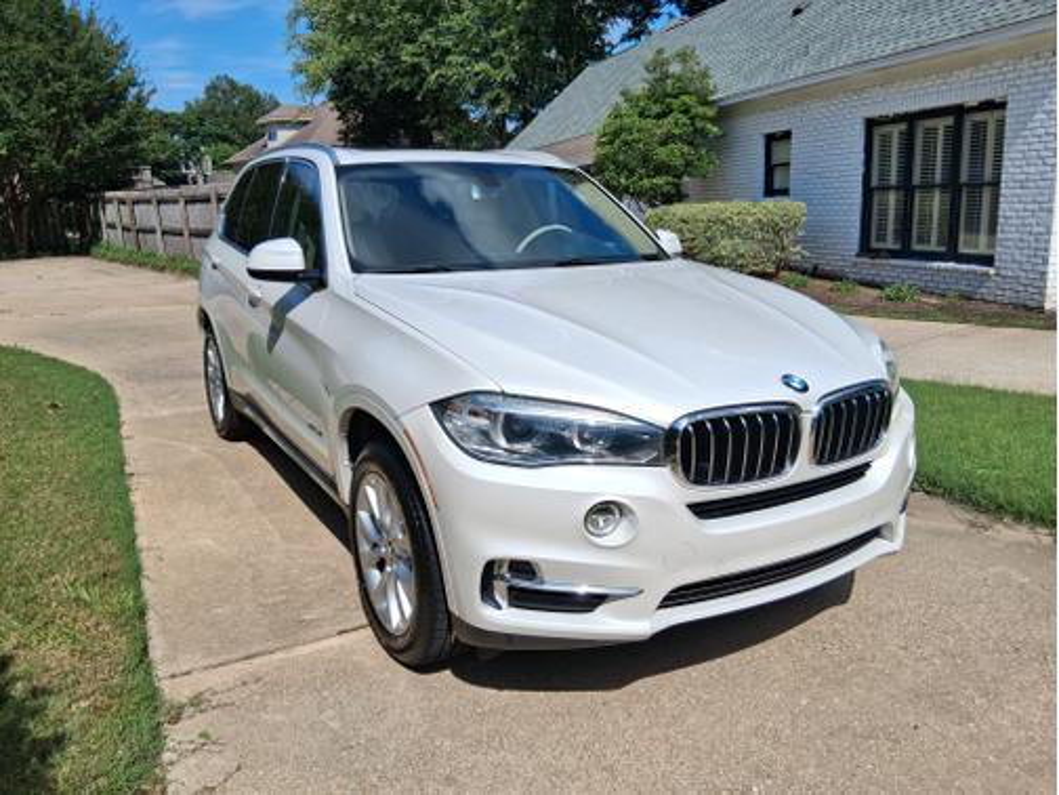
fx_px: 795
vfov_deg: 53.1
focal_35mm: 26
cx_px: 530
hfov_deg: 67.3
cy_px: 398
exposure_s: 1/991
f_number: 1.8
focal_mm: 3.98
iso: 25
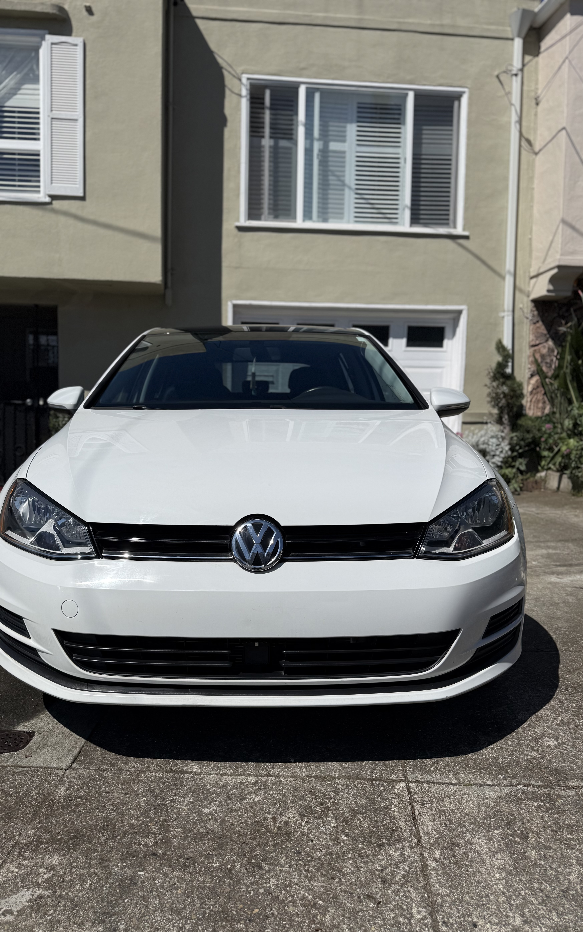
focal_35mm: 26
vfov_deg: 70.4
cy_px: 476
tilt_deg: -3.1
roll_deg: -0.9
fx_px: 661
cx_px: 256
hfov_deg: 47.5
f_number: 1.78
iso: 80
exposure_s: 1/14286
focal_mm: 6.76
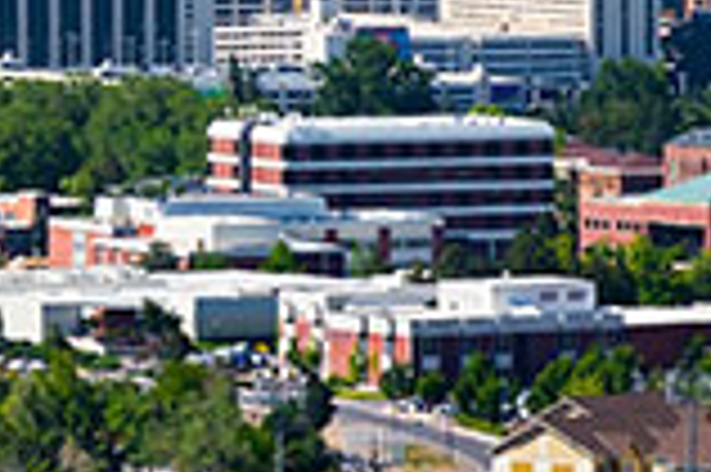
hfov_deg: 3.4
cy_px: -258
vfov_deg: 2.2
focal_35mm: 609
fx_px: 12015
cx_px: -261
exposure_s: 1/320
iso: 100
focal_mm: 80
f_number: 8
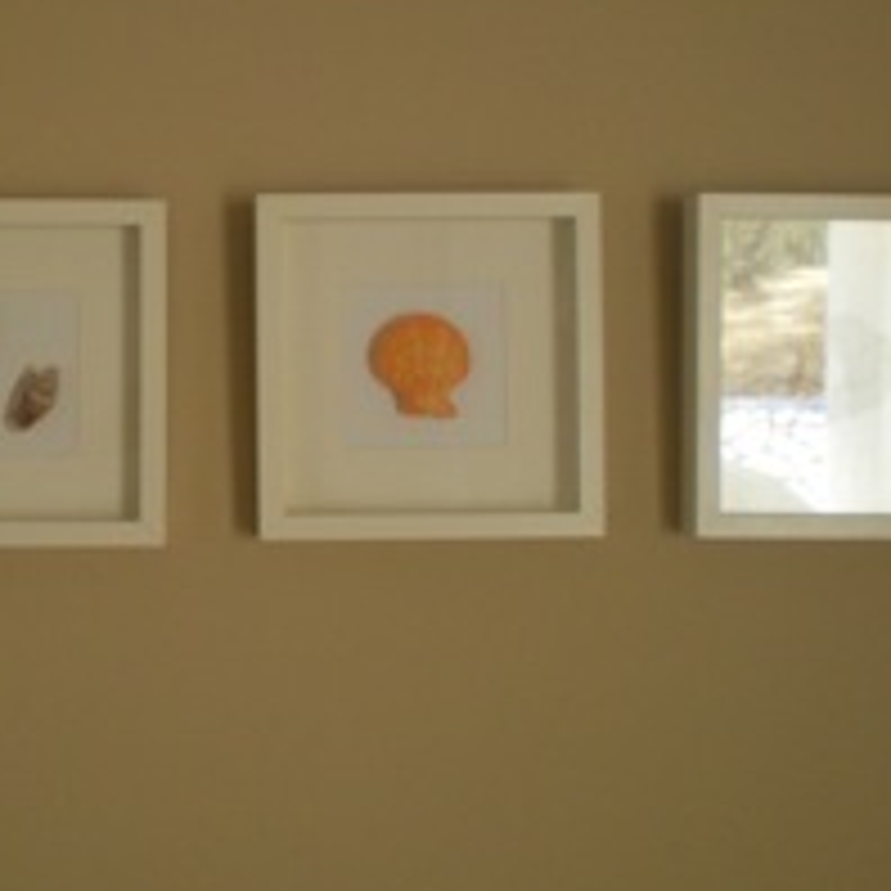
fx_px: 1980
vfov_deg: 25.3
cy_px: 328
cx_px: 216
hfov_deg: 25.0
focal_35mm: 68
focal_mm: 6.3
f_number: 3.1
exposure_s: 1/49
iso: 200
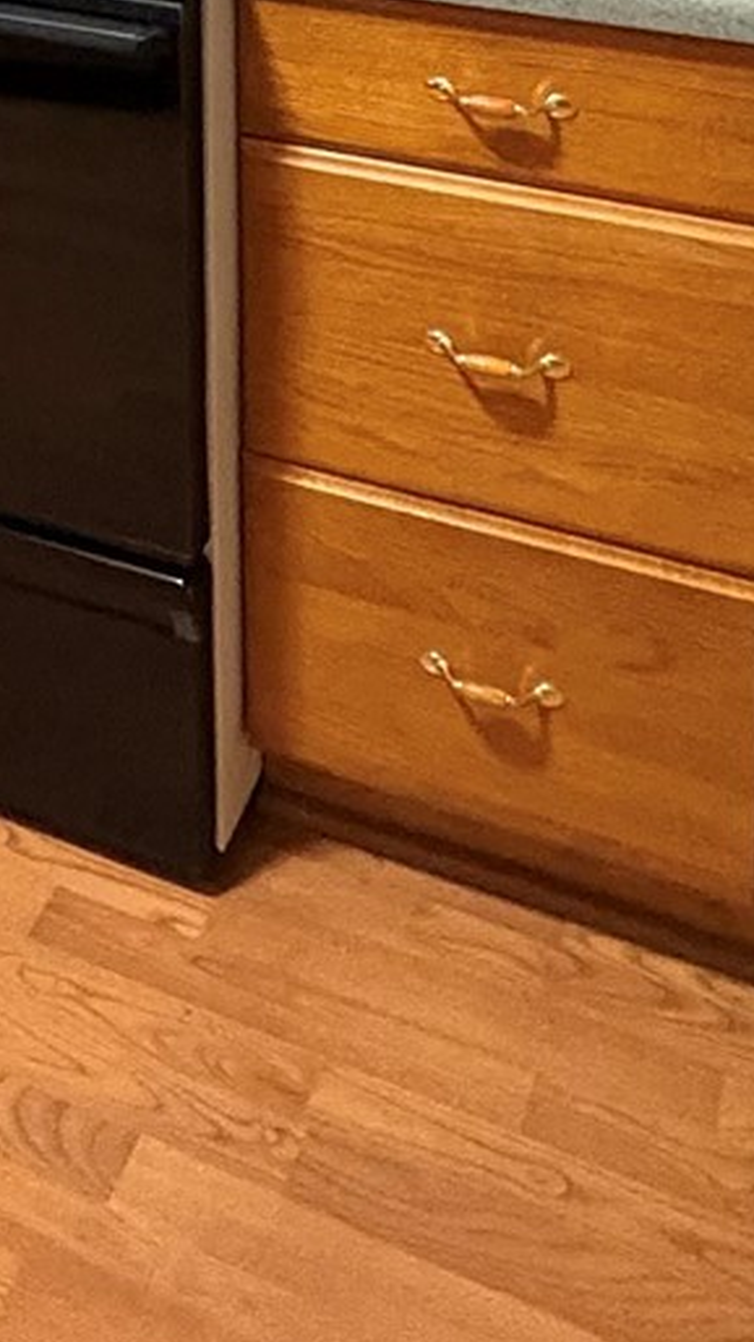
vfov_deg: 29.5
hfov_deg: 20.1
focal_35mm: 57
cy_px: -397
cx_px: -73
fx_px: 2027
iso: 1000
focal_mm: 2.22
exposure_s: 1/60
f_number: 2.2
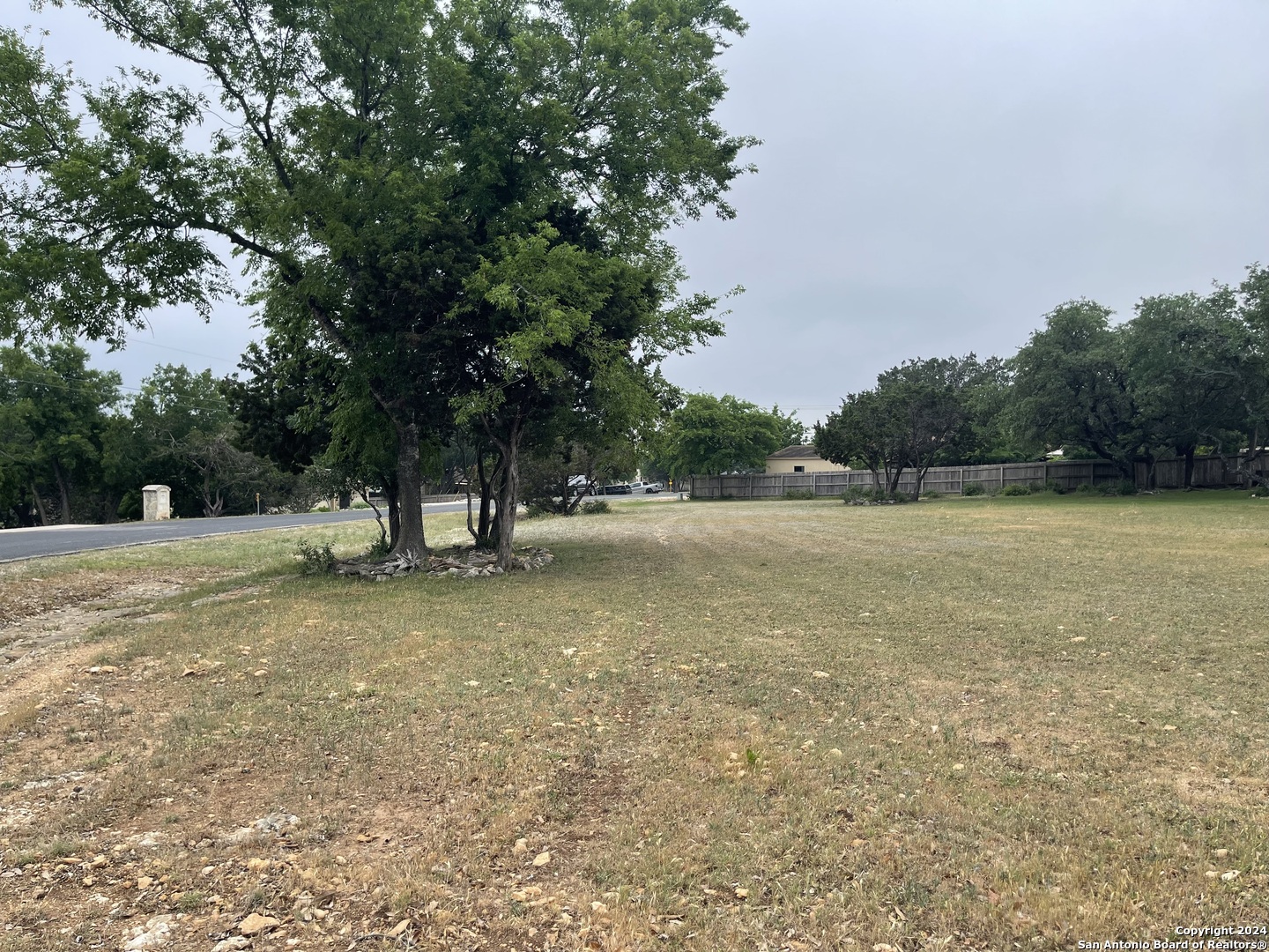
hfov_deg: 69.4
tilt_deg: -2.8
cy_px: 476
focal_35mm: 25
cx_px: 634
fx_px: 916
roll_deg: -0.4
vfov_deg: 54.9
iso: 32
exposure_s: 1/796
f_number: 1.6
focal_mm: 5.1
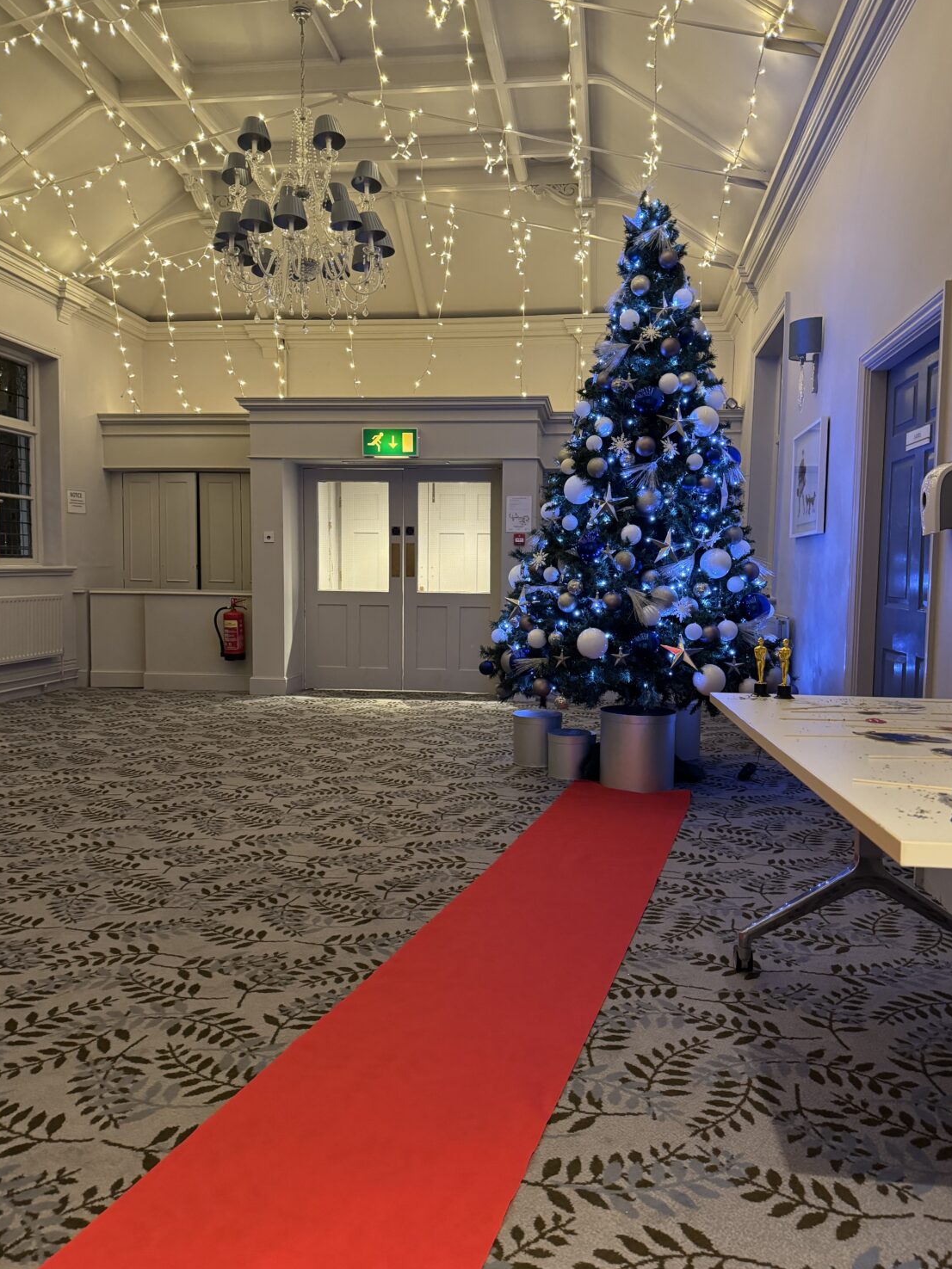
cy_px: 637
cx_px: 491
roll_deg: -0.1
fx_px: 917
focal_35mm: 25
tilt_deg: -4.0
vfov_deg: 69.4
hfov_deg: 54.9
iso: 640
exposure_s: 1/33
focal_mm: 6.86
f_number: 1.78
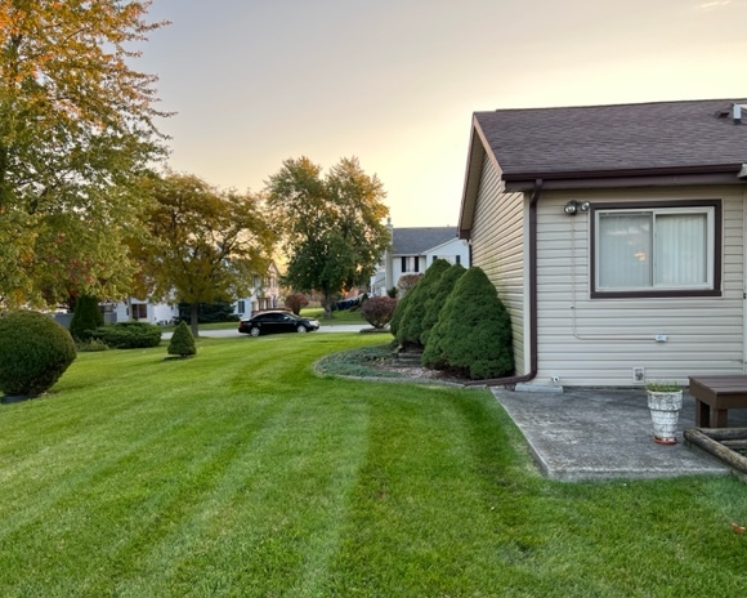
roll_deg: -0.7
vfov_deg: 51.5
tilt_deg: -1.6
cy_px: 308
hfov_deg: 62.2
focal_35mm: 28
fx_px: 619
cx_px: 361
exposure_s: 1/243
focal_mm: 5.7
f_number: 1.5
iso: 40
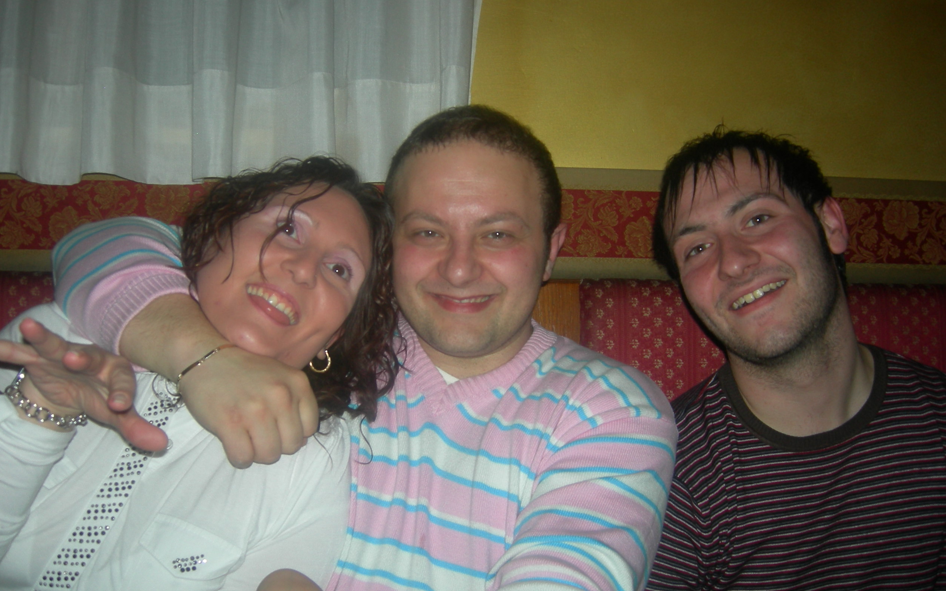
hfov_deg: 50.4
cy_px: 293
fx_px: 1005
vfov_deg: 32.8
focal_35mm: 39
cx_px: 463
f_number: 2.7
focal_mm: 7.5
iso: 64
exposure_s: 1/60.1
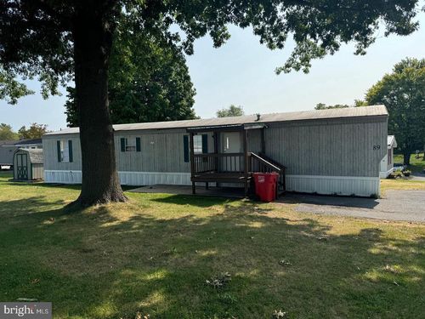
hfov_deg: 71.6
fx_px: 295
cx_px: 212
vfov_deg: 56.8
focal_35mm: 24
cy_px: 160
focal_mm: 6.76
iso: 80
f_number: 1.78
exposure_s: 1/3597
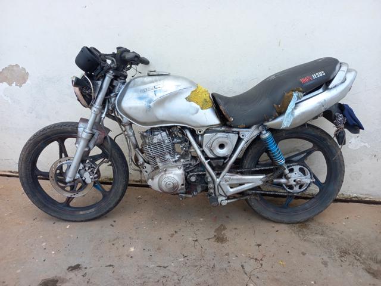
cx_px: 190
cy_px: 143
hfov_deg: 69.4
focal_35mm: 25
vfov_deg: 54.9
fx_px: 275
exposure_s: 1/193
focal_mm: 4.6
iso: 25
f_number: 2
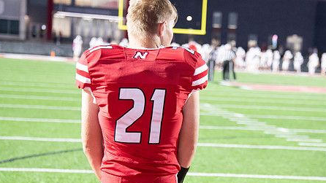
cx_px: 202
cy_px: 118
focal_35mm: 143
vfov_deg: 8.5
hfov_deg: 15.0
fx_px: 1236
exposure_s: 1/125
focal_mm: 105
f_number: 5.6
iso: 8000
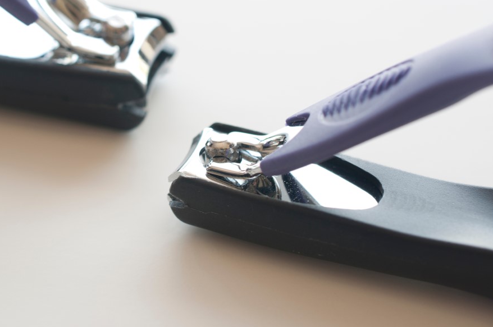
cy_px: 113
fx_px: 1080
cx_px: 179
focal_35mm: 79
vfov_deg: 17.2
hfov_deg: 25.6
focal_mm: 40
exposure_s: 1/15
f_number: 6.3
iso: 100
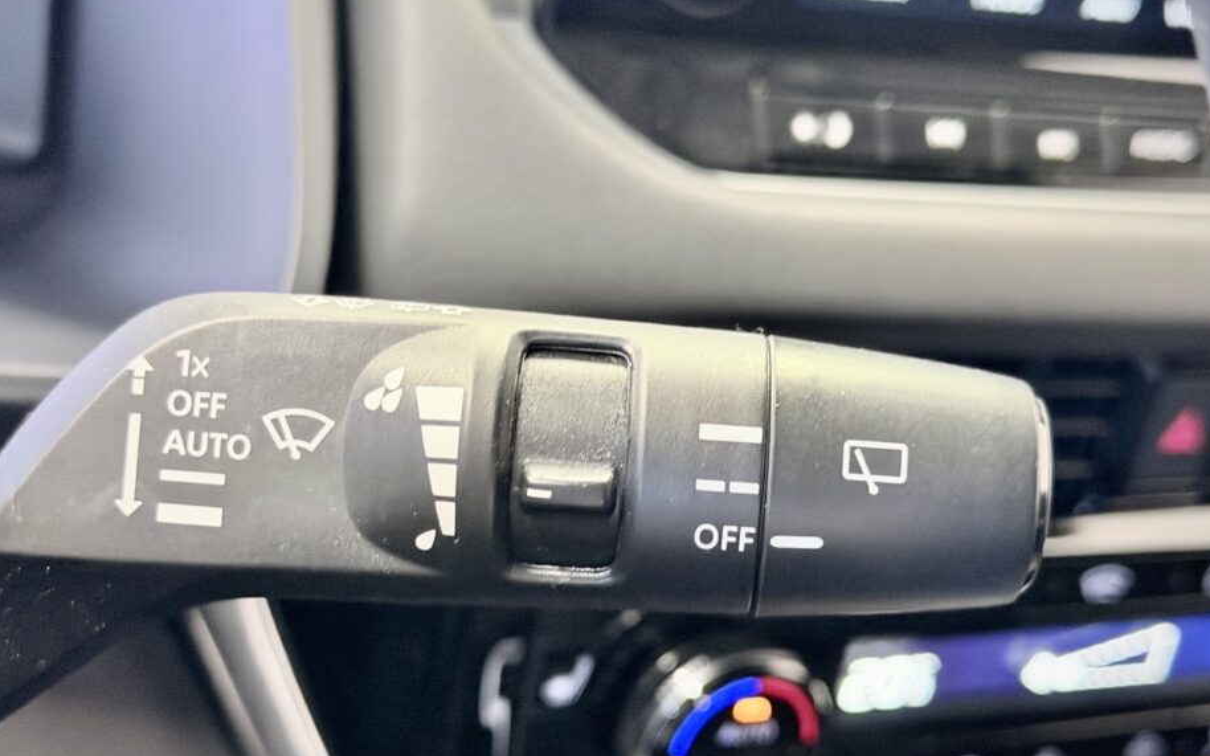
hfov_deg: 35.7
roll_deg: -12.7
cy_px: 432
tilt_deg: -23.4
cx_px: 569
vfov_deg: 22.7
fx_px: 1879
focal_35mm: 57
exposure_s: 1/25
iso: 500
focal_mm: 6.76
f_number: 1.78
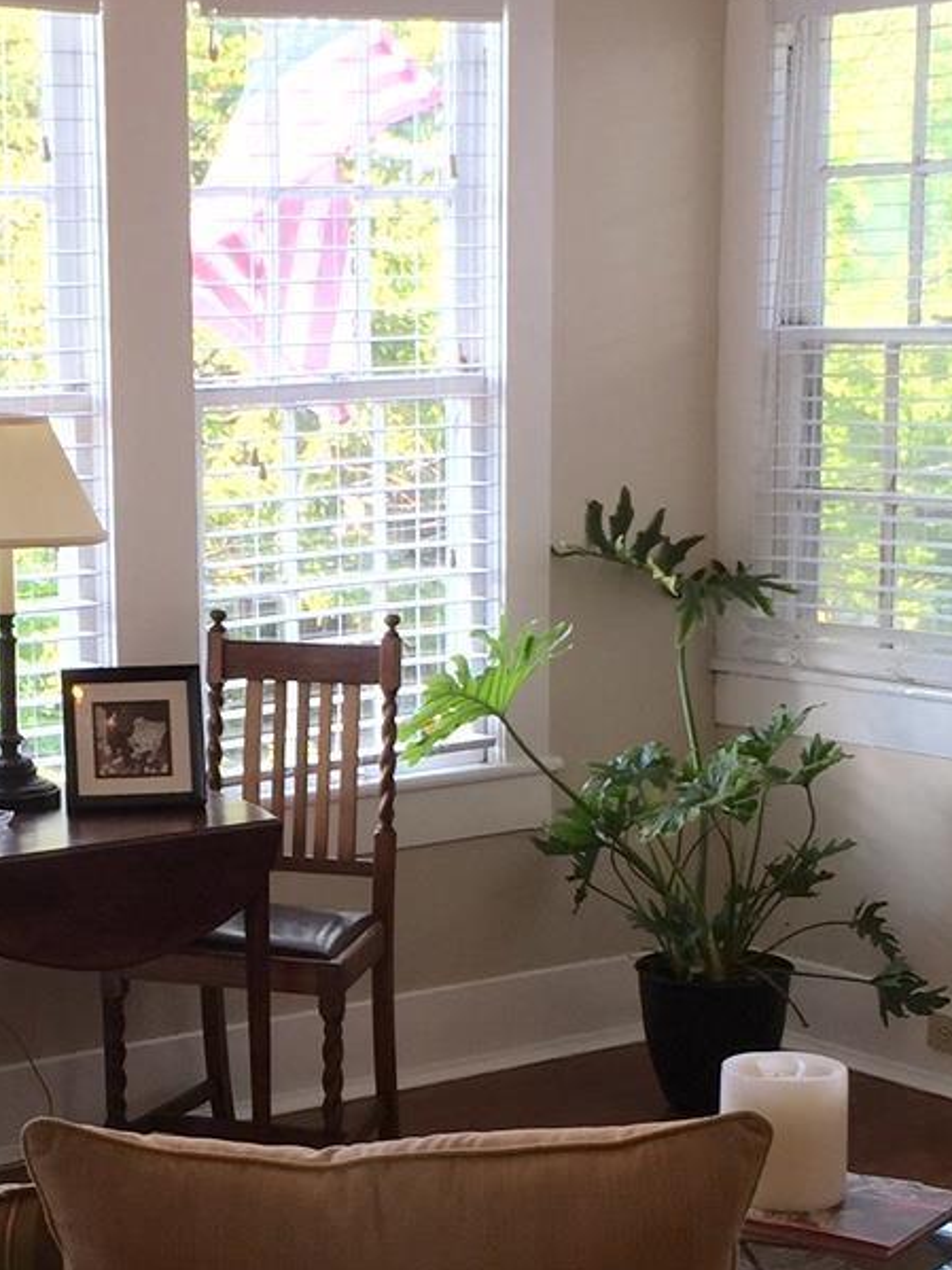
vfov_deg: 24.6
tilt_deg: -11.4
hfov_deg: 18.5
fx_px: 2898
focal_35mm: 79
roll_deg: +0.5
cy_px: 835
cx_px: 204
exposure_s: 1/40
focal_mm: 4.15
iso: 32
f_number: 2.2
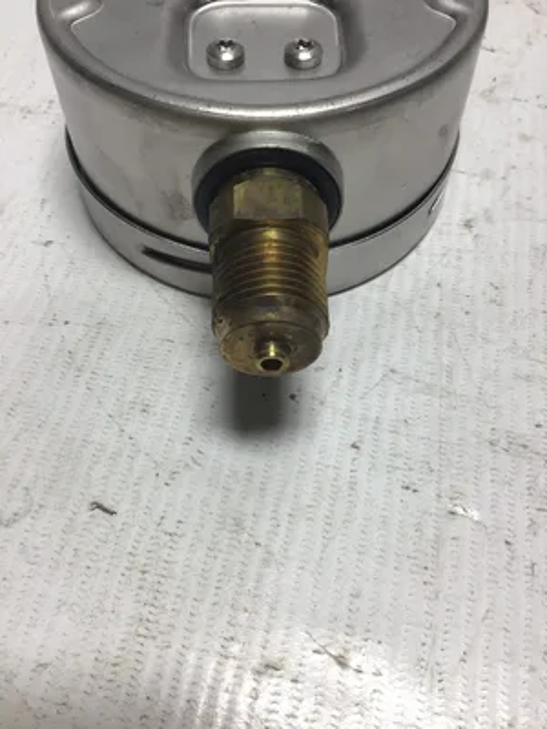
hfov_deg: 45.4
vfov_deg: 58.4
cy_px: 364
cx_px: 274
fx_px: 653
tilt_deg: -56.5
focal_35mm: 31
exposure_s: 1/120
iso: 32
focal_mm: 3.3
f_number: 2.4
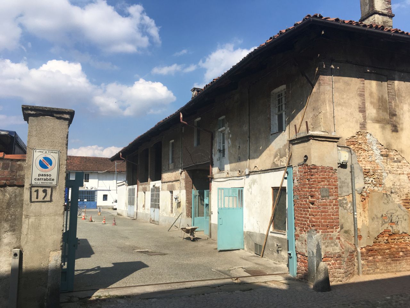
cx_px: 205
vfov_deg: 48.2
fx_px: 343
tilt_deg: +7.2
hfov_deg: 61.7
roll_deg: -2.1
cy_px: 154
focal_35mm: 29
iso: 25
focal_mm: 4.15
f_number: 2.2
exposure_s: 1/2198
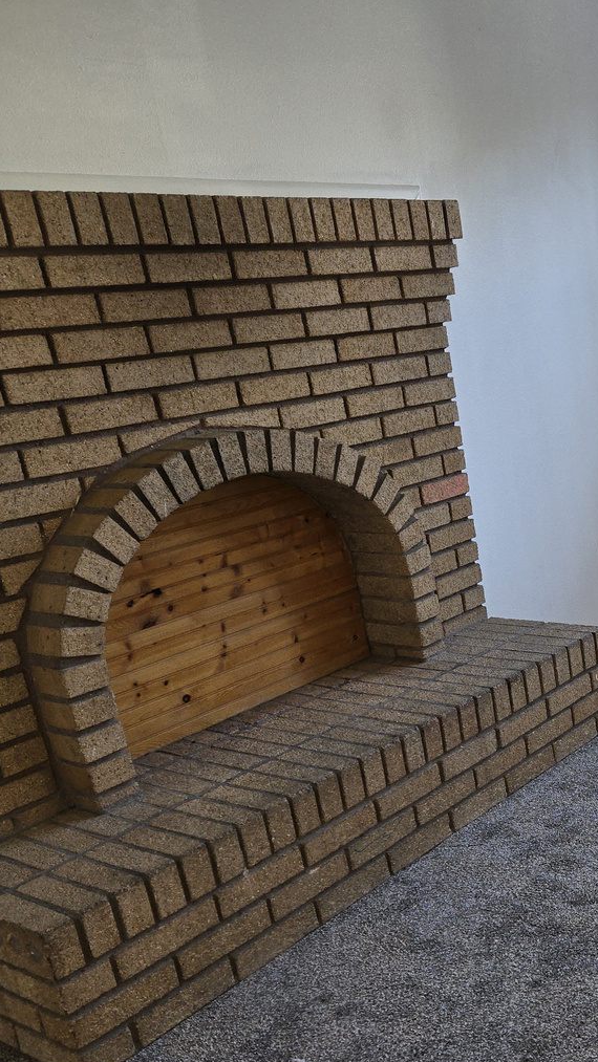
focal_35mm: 38
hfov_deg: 29.1
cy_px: 686
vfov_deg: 52.0
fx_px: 1071
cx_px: 603
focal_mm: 5.4
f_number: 1.8
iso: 100
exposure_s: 1/60
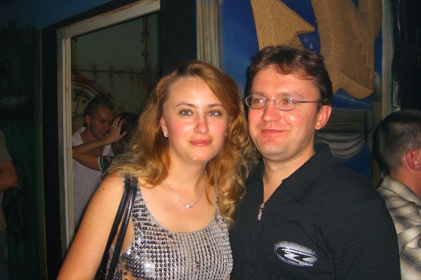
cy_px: 152
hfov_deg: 48.5
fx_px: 468
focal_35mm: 40
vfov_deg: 33.4
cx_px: 209
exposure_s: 1/60
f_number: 2.8
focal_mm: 7.9
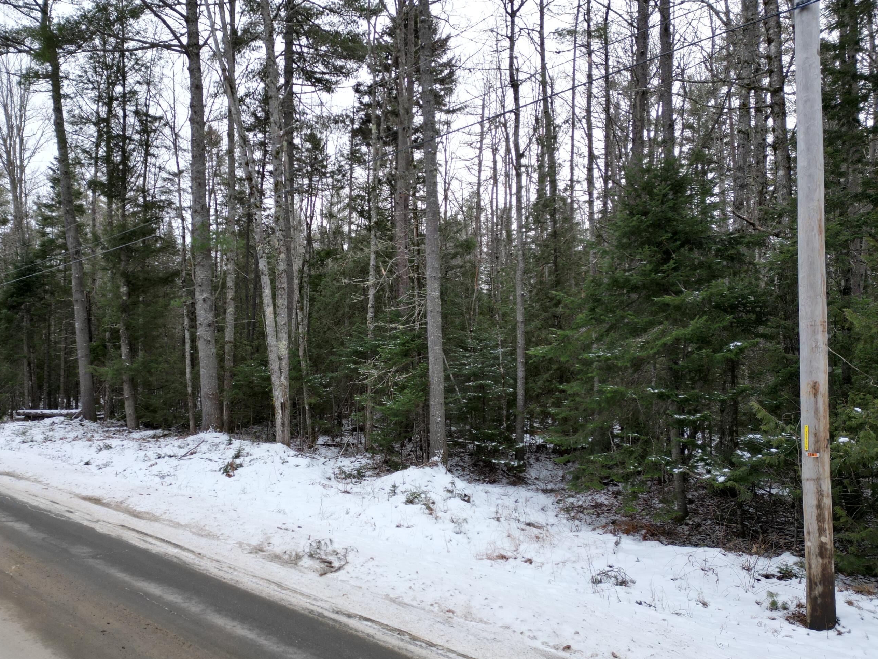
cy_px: 346
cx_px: 379
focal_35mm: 28
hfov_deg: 63.2
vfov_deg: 49.7
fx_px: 710
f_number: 1.7
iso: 100
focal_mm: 6.72
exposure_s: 1/320
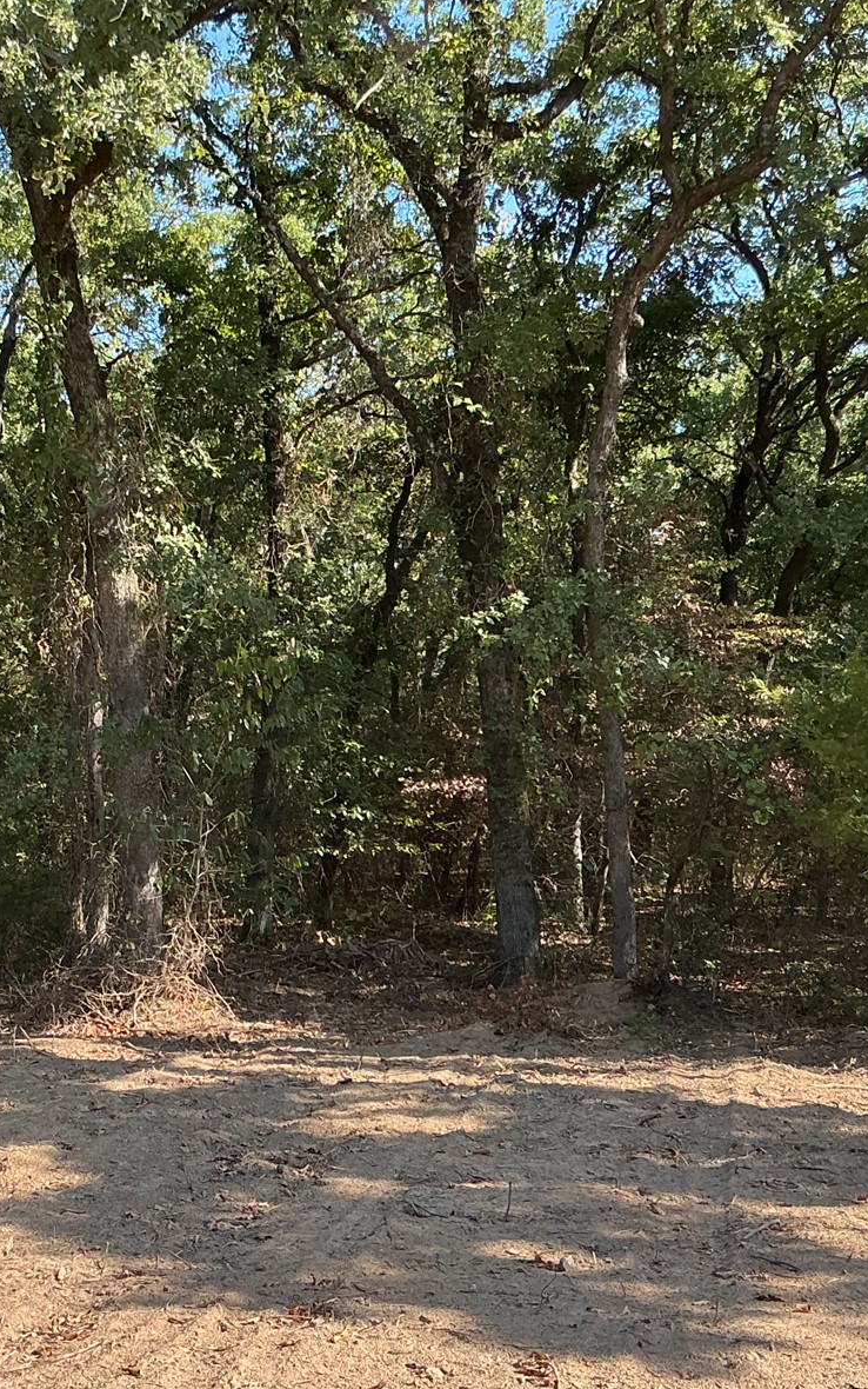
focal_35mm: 50
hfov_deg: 25.6
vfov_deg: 40.2
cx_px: 240
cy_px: 787
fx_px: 1892
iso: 25
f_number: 1.8
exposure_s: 1/457
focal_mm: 3
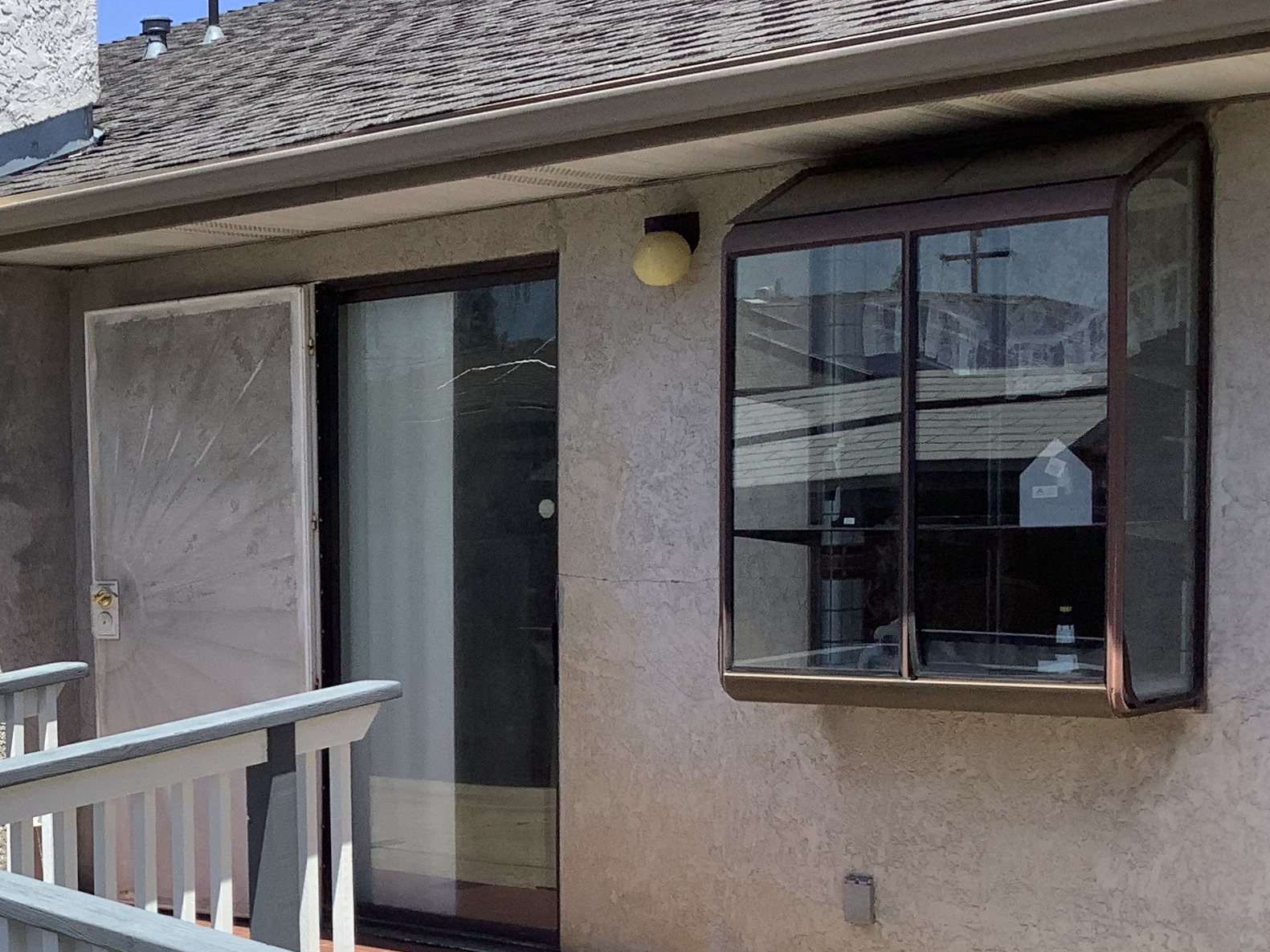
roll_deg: +2.5
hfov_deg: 28.3
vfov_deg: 22.8
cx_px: -19
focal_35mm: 64
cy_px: 694
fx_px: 2348
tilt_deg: -4.1
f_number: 2.4
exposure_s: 1/1508
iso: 25
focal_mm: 3.3
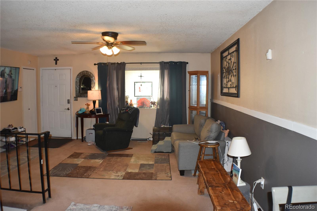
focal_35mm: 36
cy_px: 106
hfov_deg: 53.1
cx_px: 158
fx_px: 317
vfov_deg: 36.9
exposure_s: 1/80
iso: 800
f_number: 4.5
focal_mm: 24
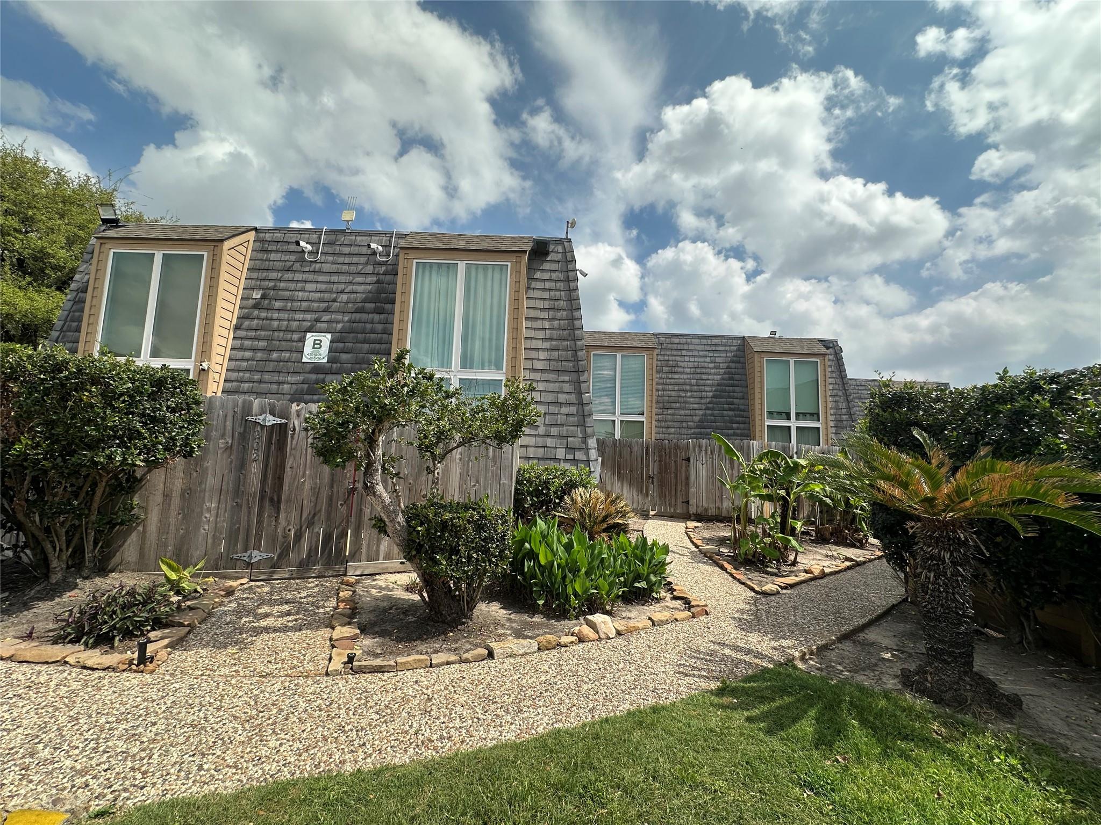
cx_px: 550
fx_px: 445
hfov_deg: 102.1
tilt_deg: +6.4
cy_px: 412
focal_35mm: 14
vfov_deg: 85.7
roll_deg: -2.1
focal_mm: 2.22
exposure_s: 1/2132
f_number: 2.2
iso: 50
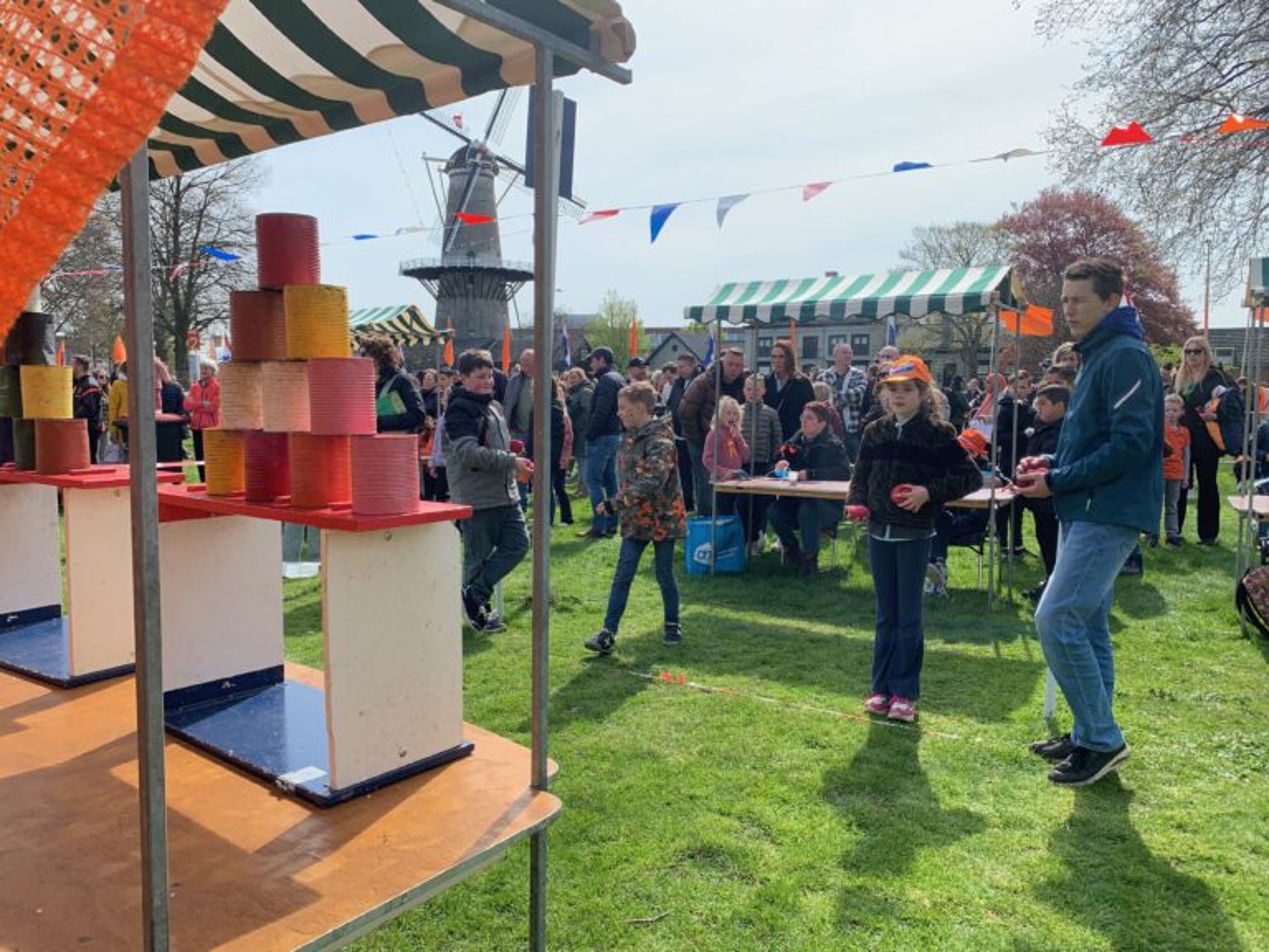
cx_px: 634
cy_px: 476
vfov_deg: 53.1
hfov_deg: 67.3
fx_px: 953
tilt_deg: -3.9
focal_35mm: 26
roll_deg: -1.2
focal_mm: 4.25
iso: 25
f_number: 1.8
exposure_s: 1/1661
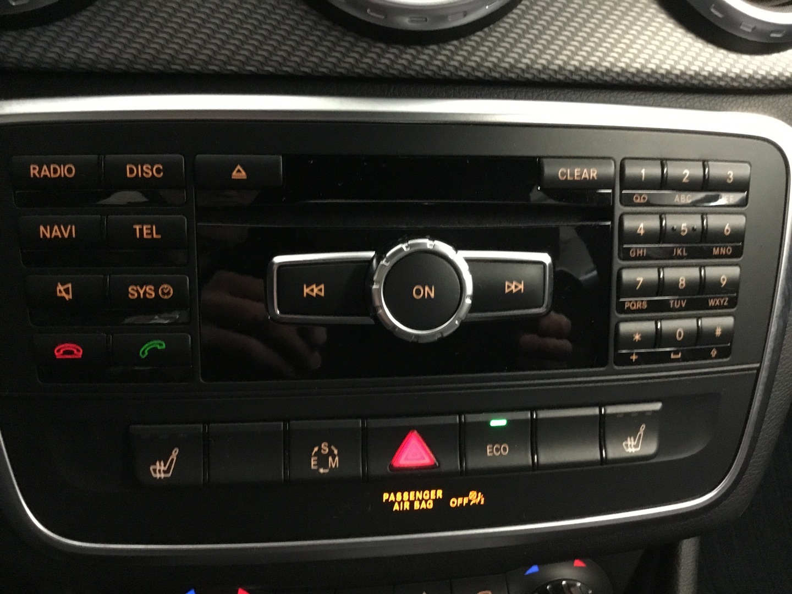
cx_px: 396
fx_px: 709
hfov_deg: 58.4
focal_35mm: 31
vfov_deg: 45.4
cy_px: 297
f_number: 2.4
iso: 640
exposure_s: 1/17
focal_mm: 3.3
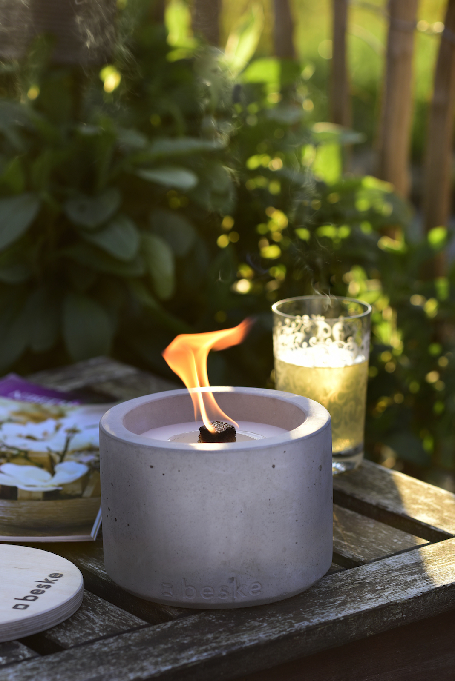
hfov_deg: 16.1
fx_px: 1610
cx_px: 228
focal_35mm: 85
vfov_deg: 23.9
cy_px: 340
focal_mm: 85
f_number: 6
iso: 160
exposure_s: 1/160
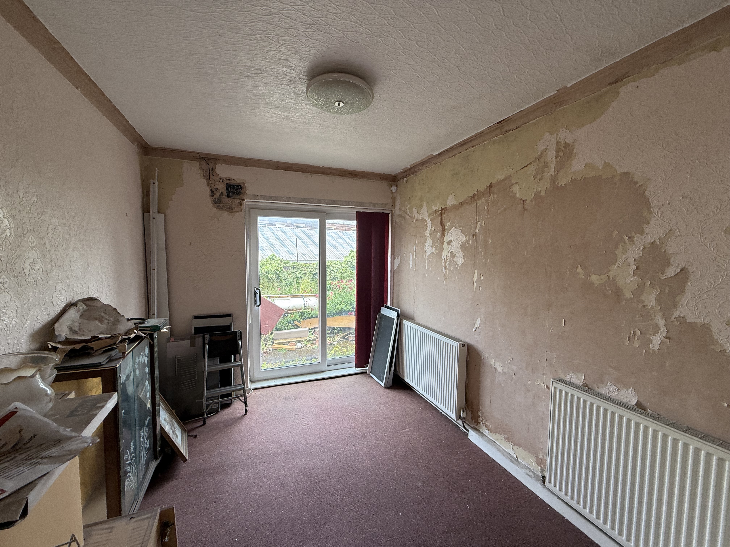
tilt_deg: -0.7
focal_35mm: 14
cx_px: 365
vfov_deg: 85.7
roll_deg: +0.2
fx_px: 295
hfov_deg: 102.1
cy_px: 274
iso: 50
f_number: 2.2
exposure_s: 1/99
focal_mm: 2.22
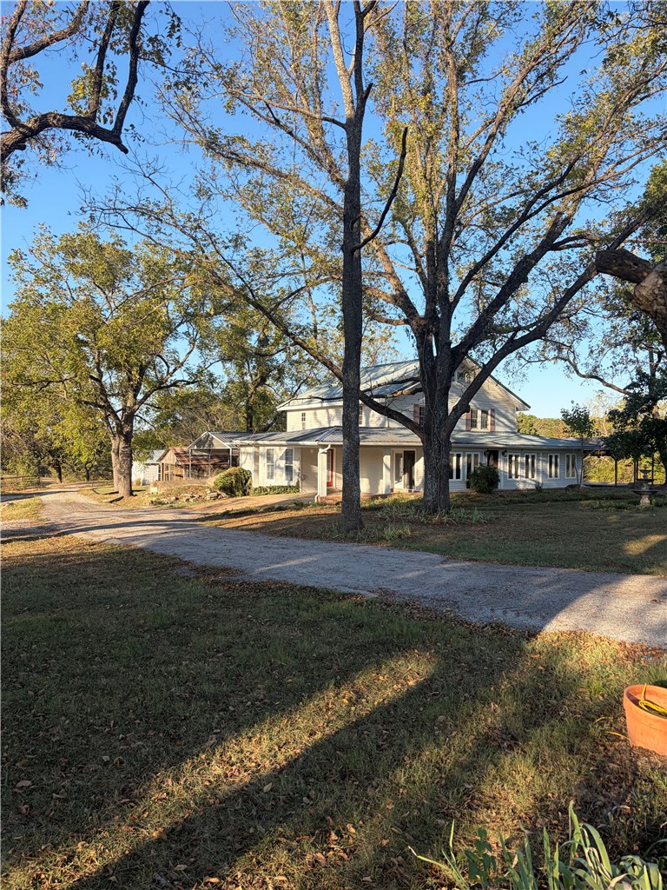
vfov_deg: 67.3
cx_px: 334
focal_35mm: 26
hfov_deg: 53.1
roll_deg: -0.5
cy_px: 445
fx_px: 668
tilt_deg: +0.0
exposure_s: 1/1016
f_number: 1.6
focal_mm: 5.96
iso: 50
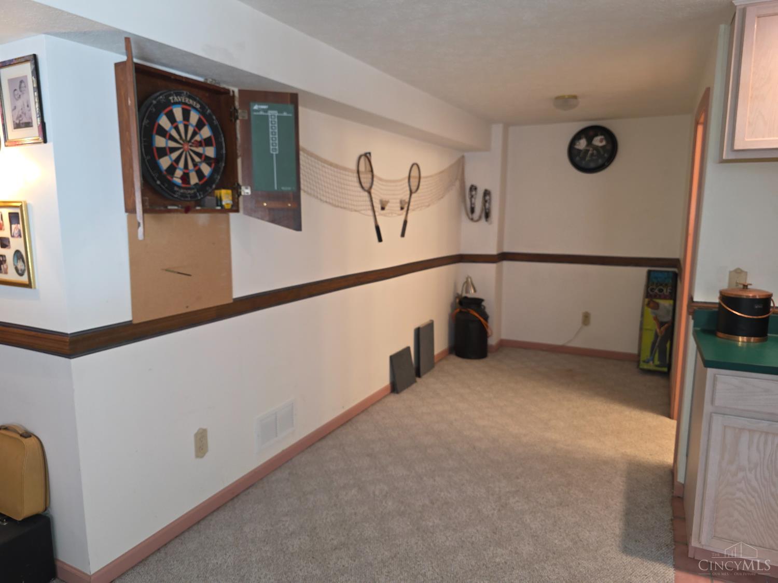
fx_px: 517
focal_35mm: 23
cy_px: 292
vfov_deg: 58.9
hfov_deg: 73.9
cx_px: 389
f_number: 1.7
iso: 125
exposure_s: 1/24
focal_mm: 6.3
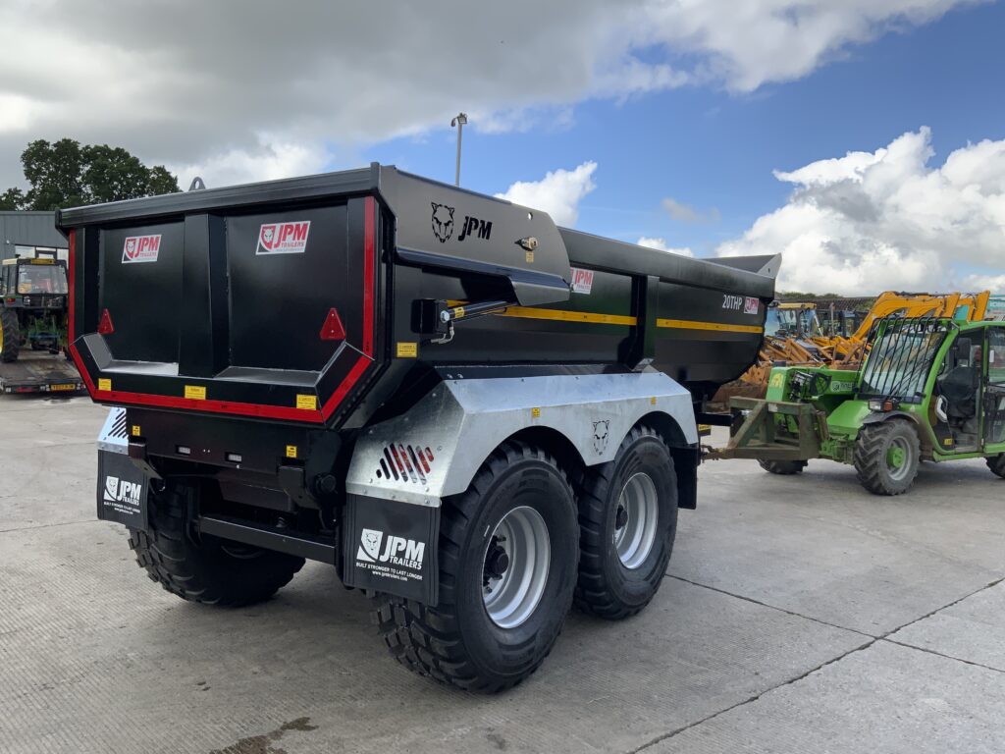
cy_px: 377
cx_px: 502
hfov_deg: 61.7
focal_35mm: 29
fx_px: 842
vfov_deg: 48.2
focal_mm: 3
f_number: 1.8
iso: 16
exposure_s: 1/978
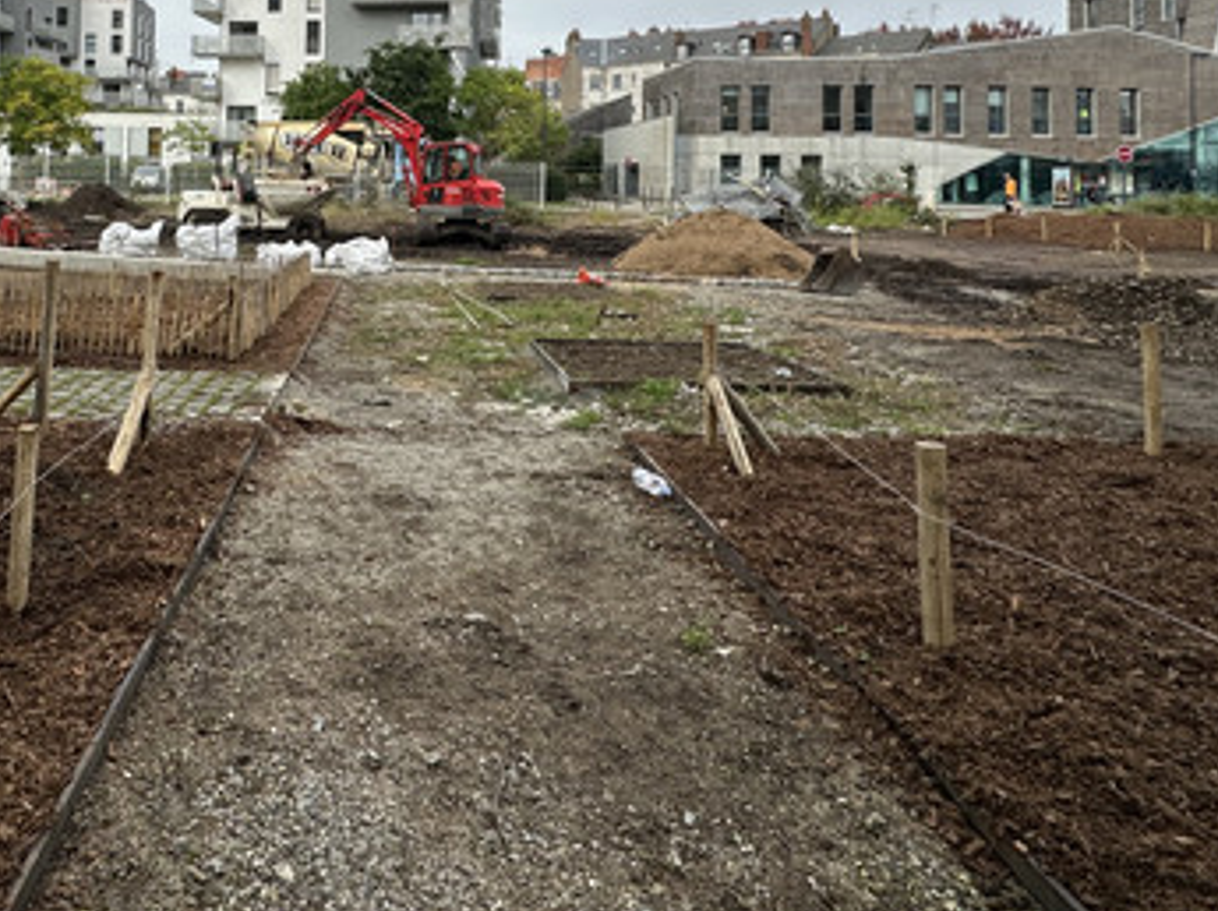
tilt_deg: +2.2
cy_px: 145
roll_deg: -0.8
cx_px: 364
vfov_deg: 49.0
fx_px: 914
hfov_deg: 64.8
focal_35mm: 26
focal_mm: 2.22
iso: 40
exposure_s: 1/1043
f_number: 2.2
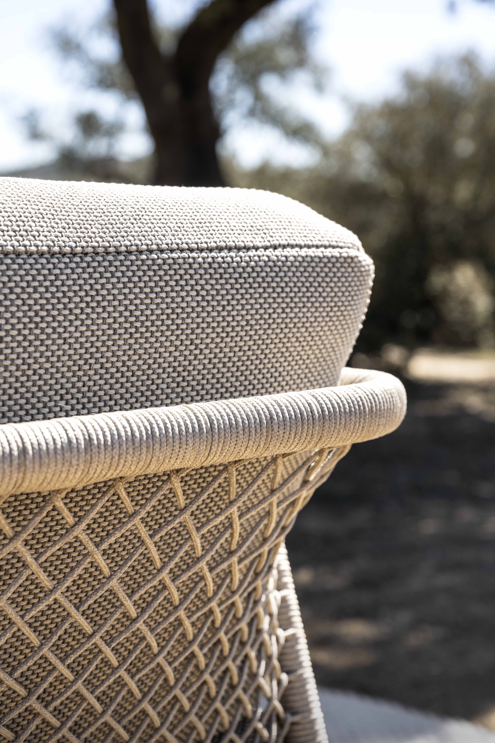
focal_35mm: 70
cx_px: 248
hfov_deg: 19.5
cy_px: 372
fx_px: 1444
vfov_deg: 28.8
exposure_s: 1/640
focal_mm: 70
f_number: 5.6
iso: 100
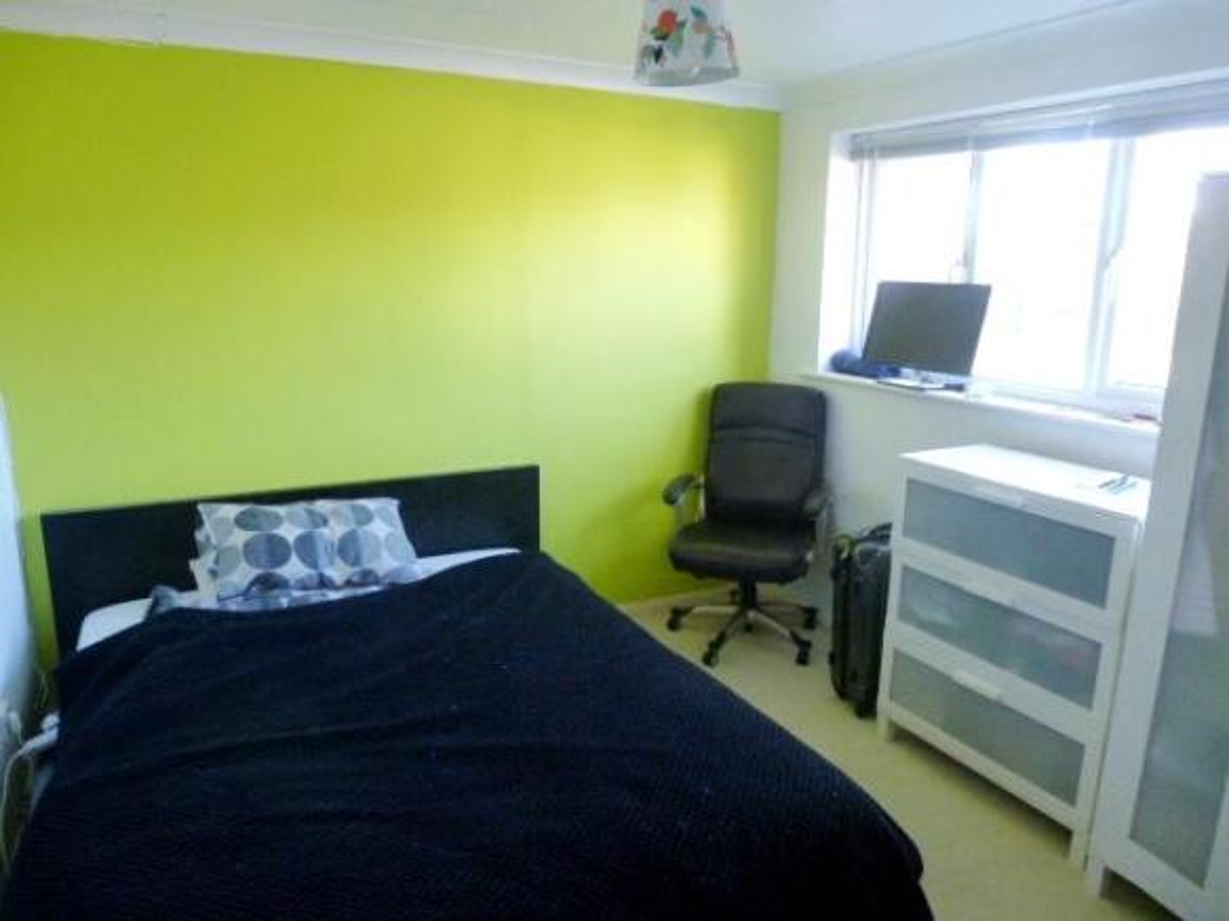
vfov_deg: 56.8
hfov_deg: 71.6
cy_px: 460
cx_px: 614
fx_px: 852
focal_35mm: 24
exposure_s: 1/50
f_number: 3.3
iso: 800
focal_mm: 4.3
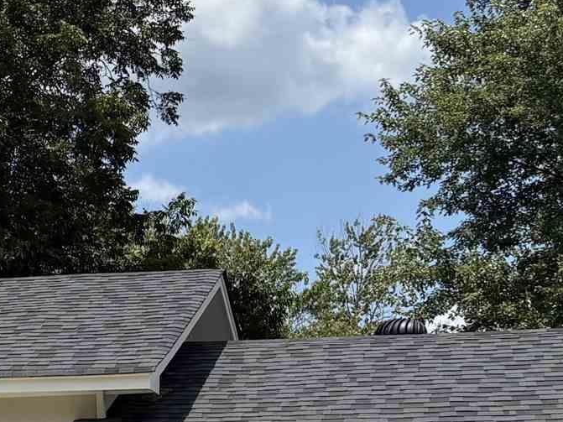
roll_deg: -0.5
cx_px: -409
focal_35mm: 119
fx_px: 1935
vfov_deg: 12.4
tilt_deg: +6.7
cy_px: 373
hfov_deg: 14.7
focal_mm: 5.96
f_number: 1.6
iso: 50
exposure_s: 1/4065
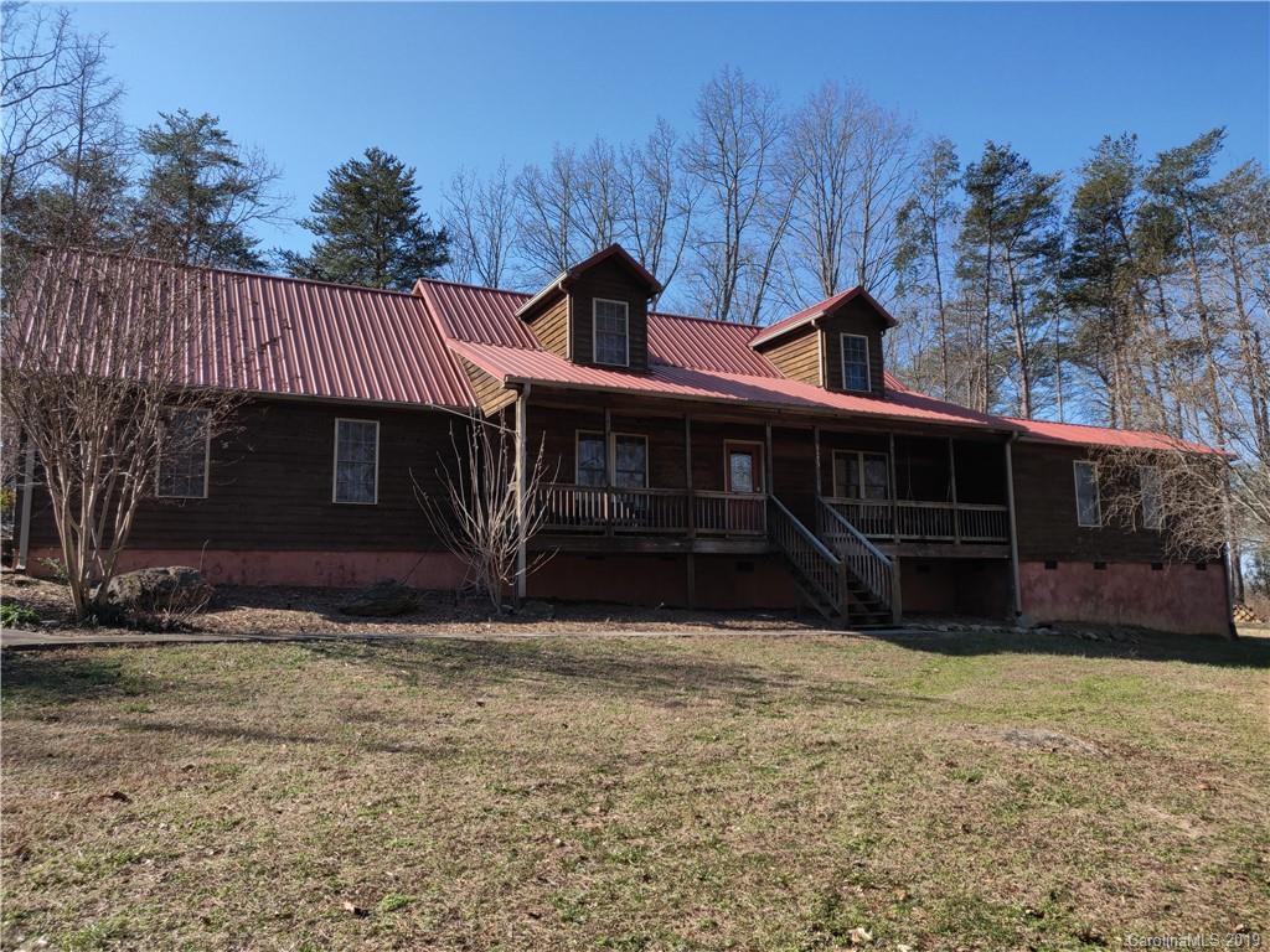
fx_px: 917
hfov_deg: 69.4
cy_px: 476
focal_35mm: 25
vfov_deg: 54.9
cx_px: 635
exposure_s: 1/980
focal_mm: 4.25
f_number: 1.7
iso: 100
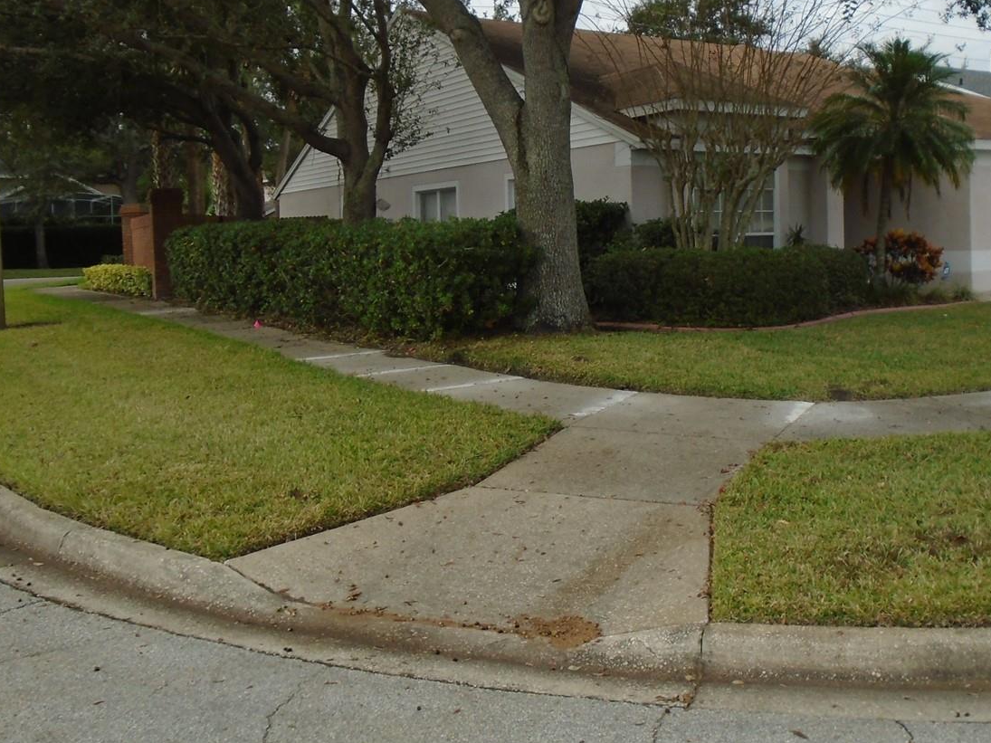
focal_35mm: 38
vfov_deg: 37.4
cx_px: 585
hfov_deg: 48.7
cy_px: 268
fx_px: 1088
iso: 100
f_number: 3.2
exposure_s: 1/800
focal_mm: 4.6
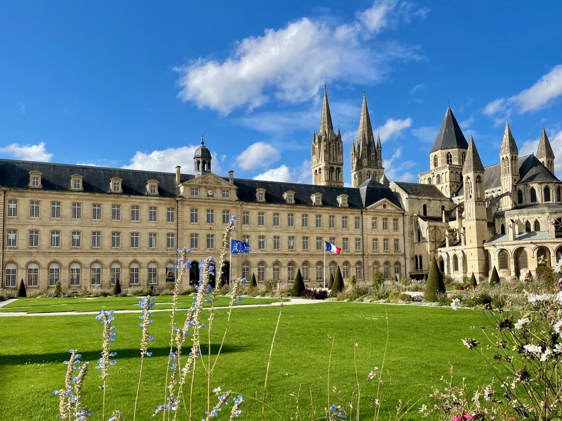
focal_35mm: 32
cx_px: 324
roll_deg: +3.5
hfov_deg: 56.6
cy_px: 248
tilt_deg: +3.2
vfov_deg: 44.0
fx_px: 520
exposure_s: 1/3731
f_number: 1.6
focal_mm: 4.2
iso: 32
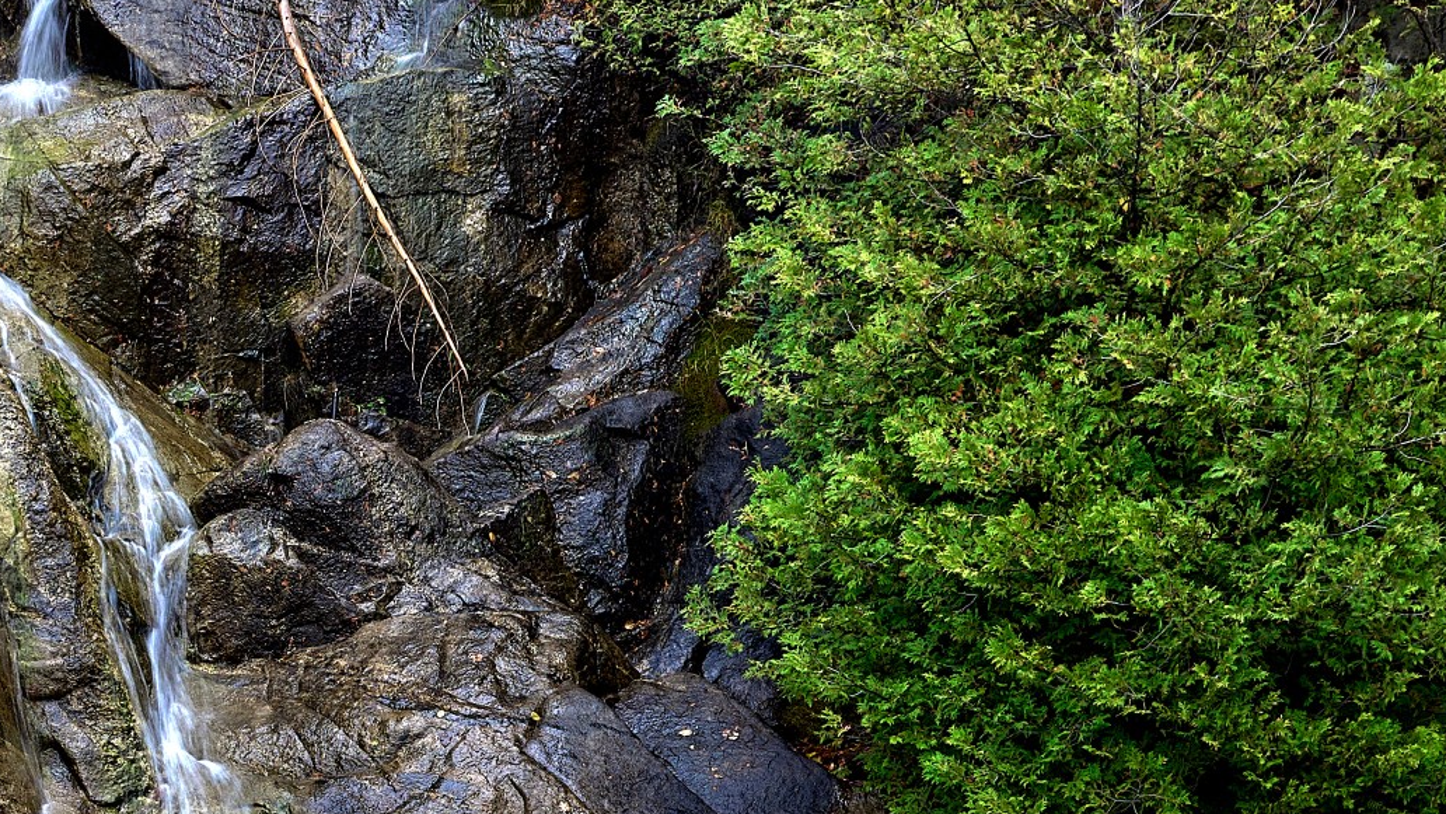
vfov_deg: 11.5
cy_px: 820
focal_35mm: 105
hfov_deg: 19.9
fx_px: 4018
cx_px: 57
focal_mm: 41.3
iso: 200
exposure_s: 1/13
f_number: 13
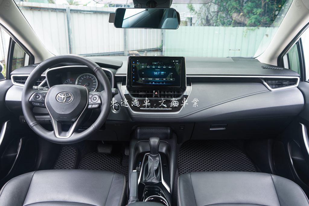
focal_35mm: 29
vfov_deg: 45.0
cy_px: 103
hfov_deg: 63.7
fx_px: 249
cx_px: 154
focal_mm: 29
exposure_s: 1/30
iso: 100
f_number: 5.6
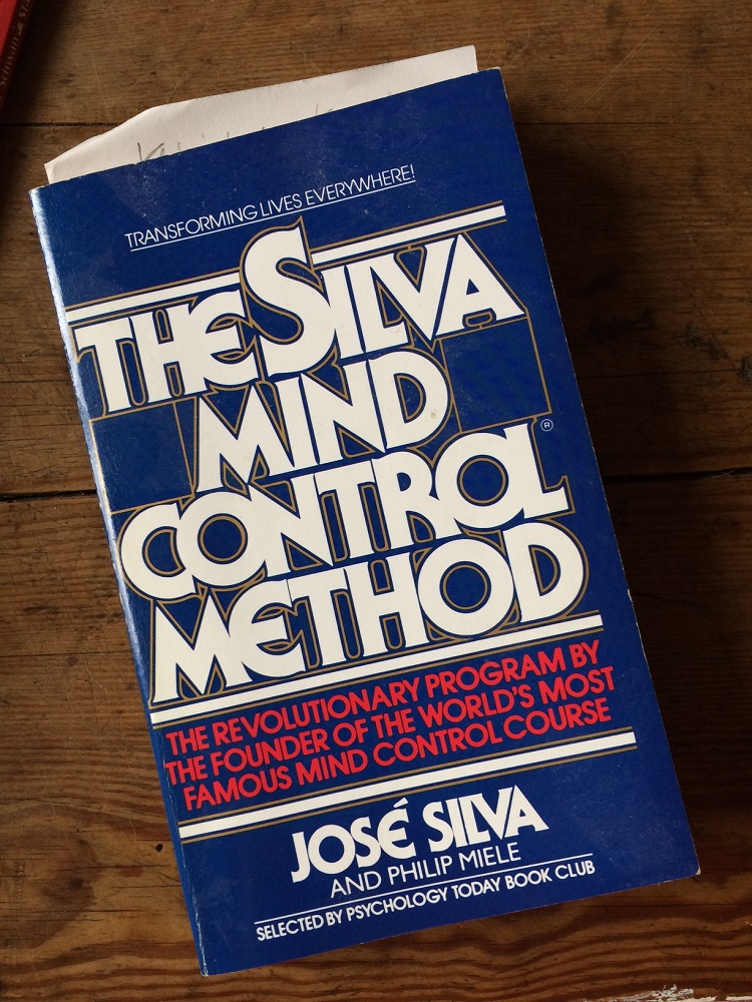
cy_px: 501
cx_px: 376
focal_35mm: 29
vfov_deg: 61.7
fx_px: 840
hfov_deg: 48.2
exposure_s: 1/33
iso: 40
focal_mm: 4.15
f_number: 2.2
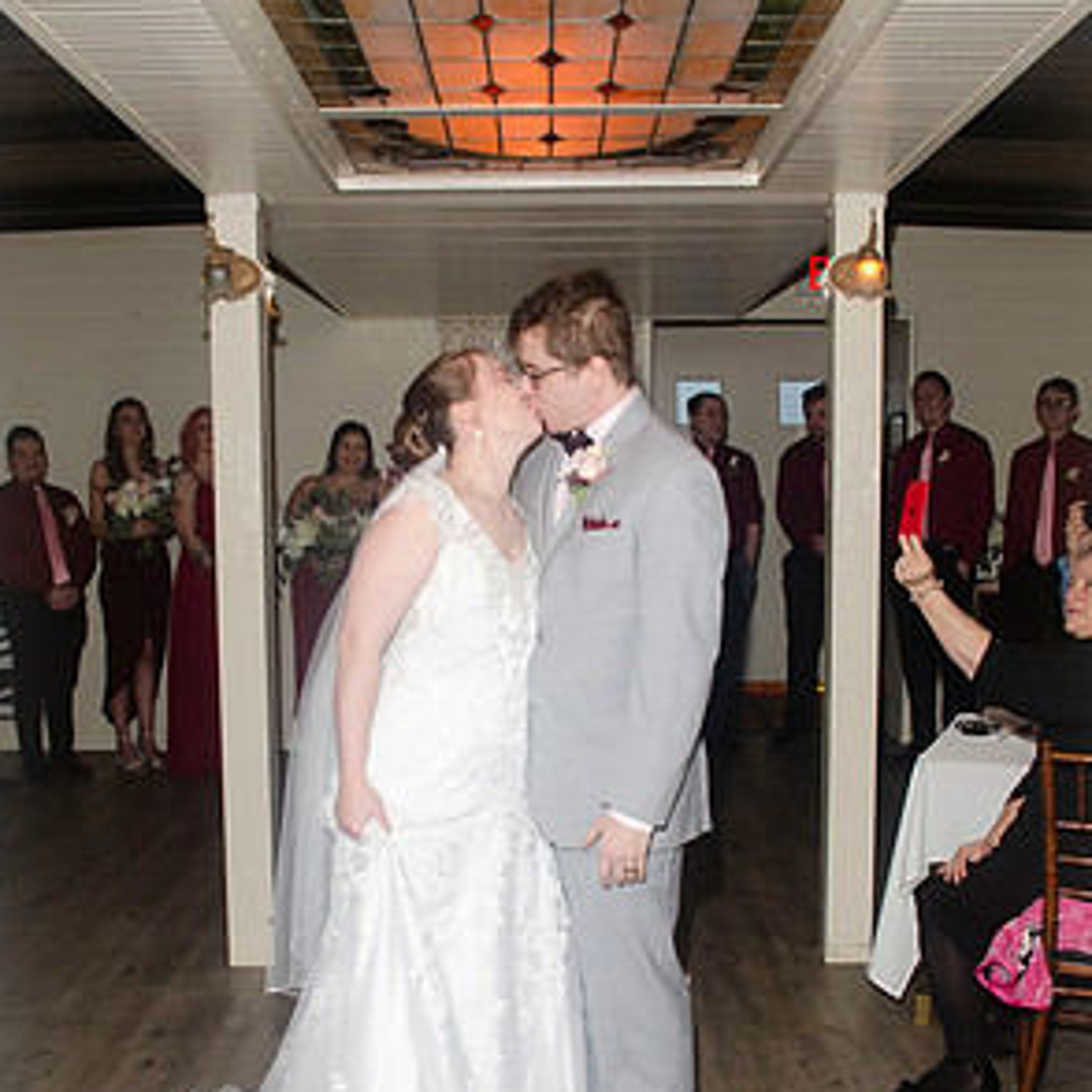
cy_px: 702
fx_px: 1392
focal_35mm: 39
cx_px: 546
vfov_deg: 42.4
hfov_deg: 42.8
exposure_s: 1/60
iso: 400
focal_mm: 20
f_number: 5.6
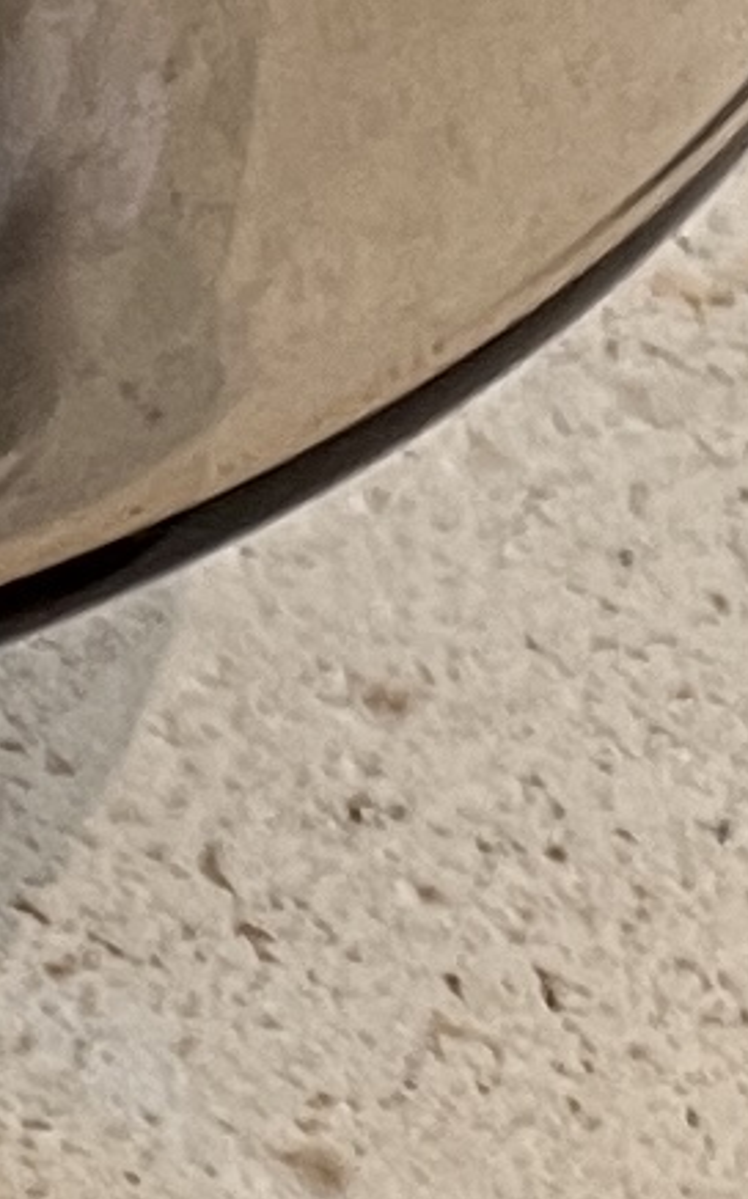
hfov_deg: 4.9
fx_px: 8328
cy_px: 3492
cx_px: -1546
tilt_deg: -55.3
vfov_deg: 7.4
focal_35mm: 255
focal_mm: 5.7
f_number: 1.5
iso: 160
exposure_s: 1/60
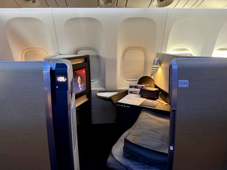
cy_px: 85
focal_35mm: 24
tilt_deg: -14.8
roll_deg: -1.0
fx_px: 157
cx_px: 114
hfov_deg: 71.6
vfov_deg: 56.8
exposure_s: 1/54
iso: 800
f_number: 1.78
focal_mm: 6.76
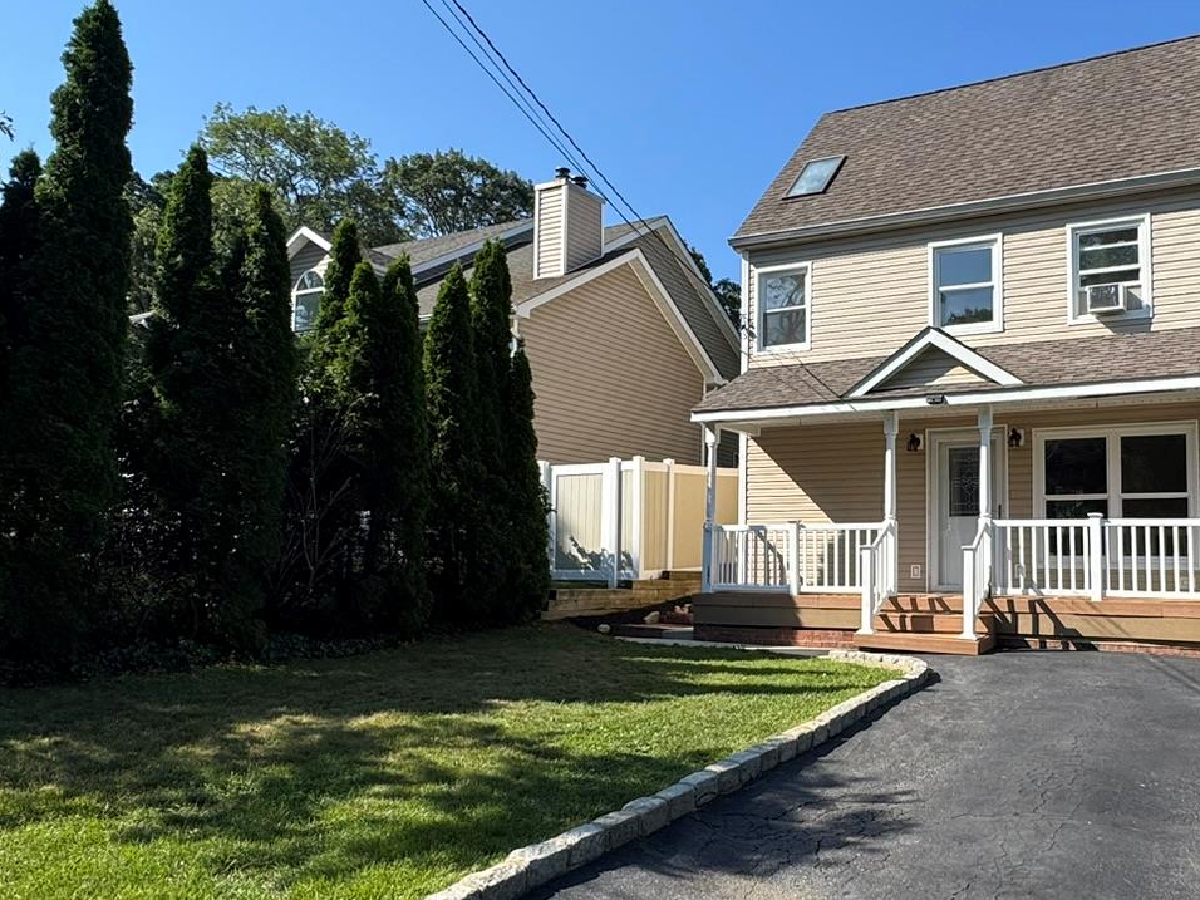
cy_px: 490
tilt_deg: +4.2
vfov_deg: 46.7
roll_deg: -0.6
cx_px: 762
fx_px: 1040
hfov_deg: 59.1
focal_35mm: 30
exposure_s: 1/1236
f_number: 2.2
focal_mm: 2.22
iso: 40
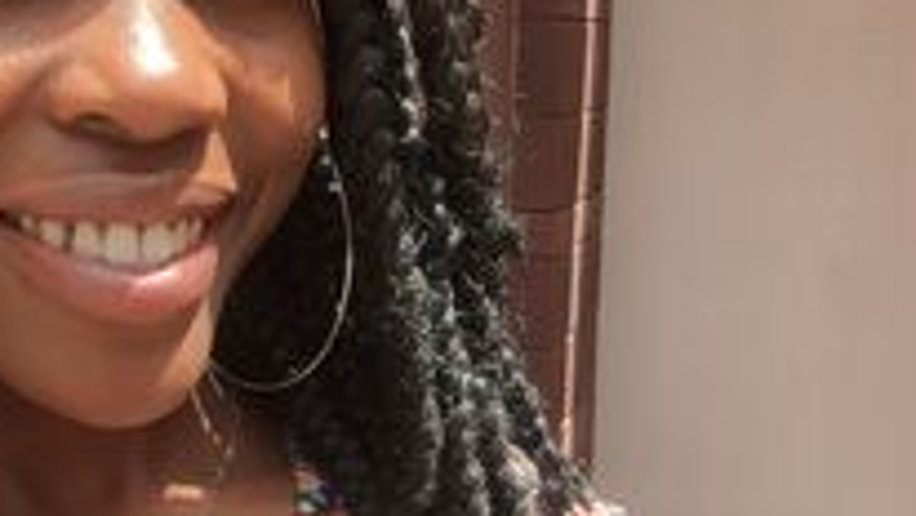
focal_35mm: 59
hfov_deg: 34.2
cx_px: 165
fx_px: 1433
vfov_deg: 20.2
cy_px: 414
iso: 32
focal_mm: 2.65
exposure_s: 1/192
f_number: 2.2
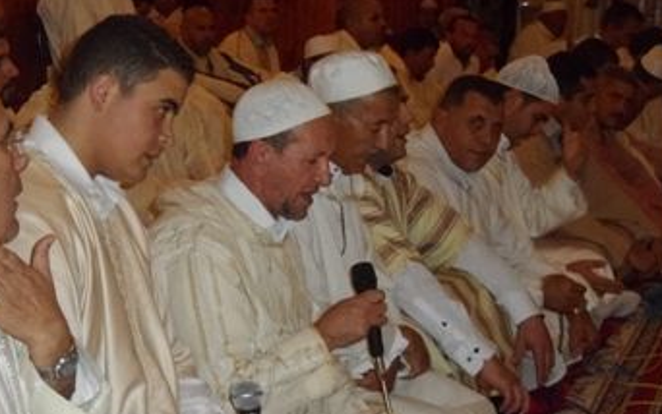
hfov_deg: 22.3
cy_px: 275
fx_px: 1678
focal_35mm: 93
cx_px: 337
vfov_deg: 14.0
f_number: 4.7
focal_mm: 9.3
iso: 640
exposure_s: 1/45
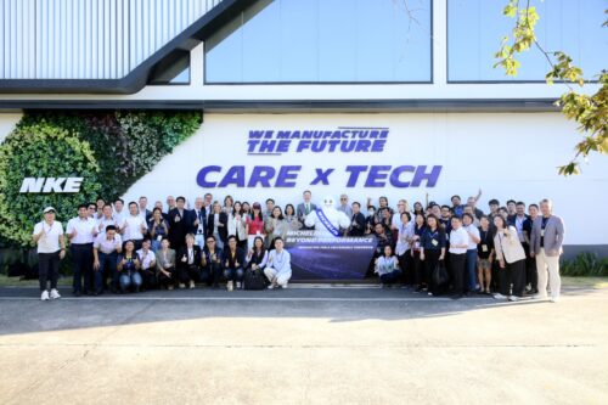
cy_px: 202
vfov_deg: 53.1
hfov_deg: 73.8
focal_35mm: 24
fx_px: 405
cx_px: 304
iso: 400
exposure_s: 1/320
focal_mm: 24
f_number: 8
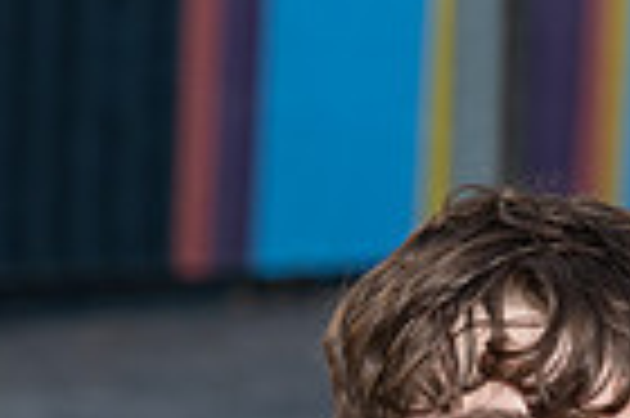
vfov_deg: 3.1
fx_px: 7621
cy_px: 820
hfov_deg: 4.7
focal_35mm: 436
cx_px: 828
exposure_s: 1/80
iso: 640
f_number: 5.6
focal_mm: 105
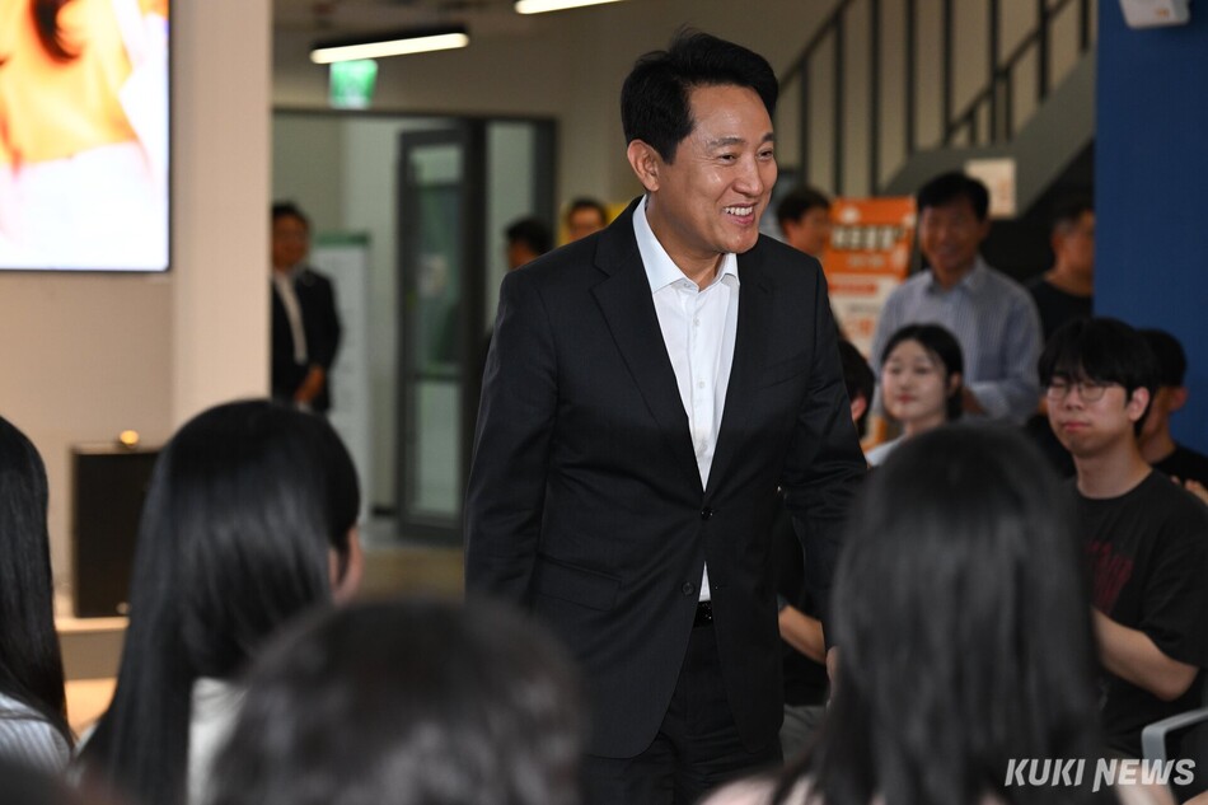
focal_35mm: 97
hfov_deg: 21.0
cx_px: 604
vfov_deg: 14.1
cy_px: 402
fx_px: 3254
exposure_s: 1/400
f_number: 4
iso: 1800
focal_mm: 97
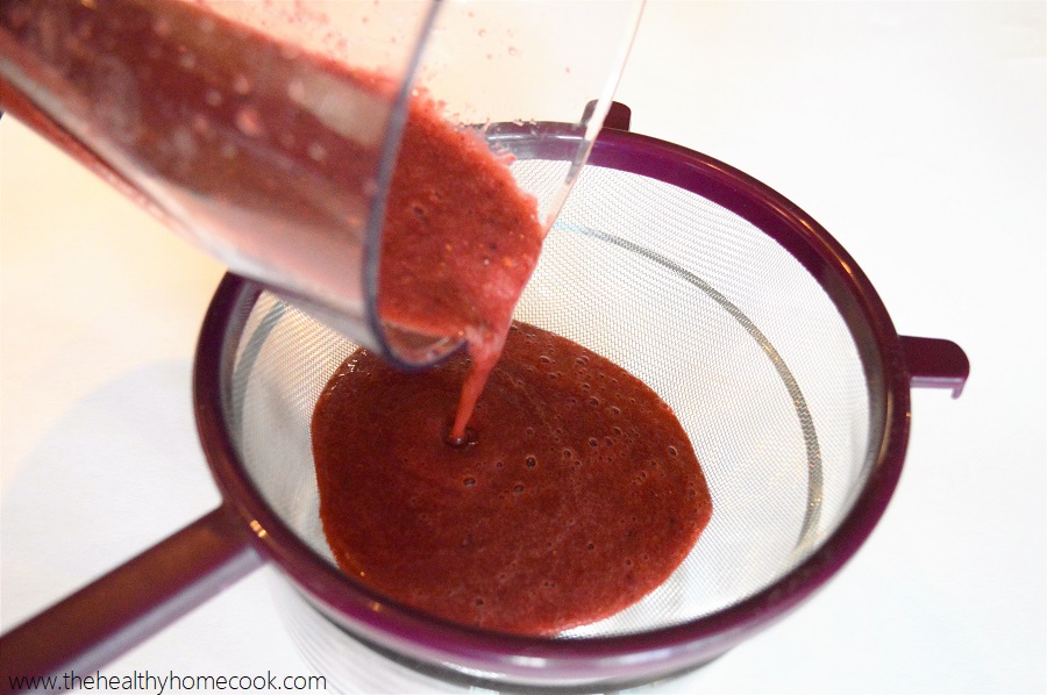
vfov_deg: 36.8
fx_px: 1046
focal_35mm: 36
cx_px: 524
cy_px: 348
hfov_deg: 53.2
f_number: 4
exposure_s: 1/100
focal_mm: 24
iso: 3200
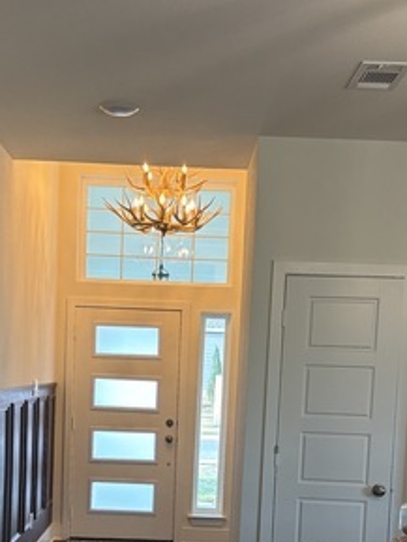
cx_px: 184
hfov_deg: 24.4
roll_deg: -0.9
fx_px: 940
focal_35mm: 60
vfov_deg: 31.1
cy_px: 459
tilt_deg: -3.8
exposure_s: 1/120
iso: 125
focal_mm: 5.96
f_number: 1.6
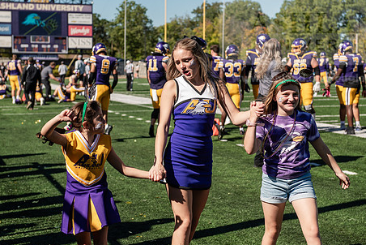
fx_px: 783
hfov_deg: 26.3
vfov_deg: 17.7
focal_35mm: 77
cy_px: 95
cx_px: 195
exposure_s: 1/800
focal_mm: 60
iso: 125
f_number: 4.5
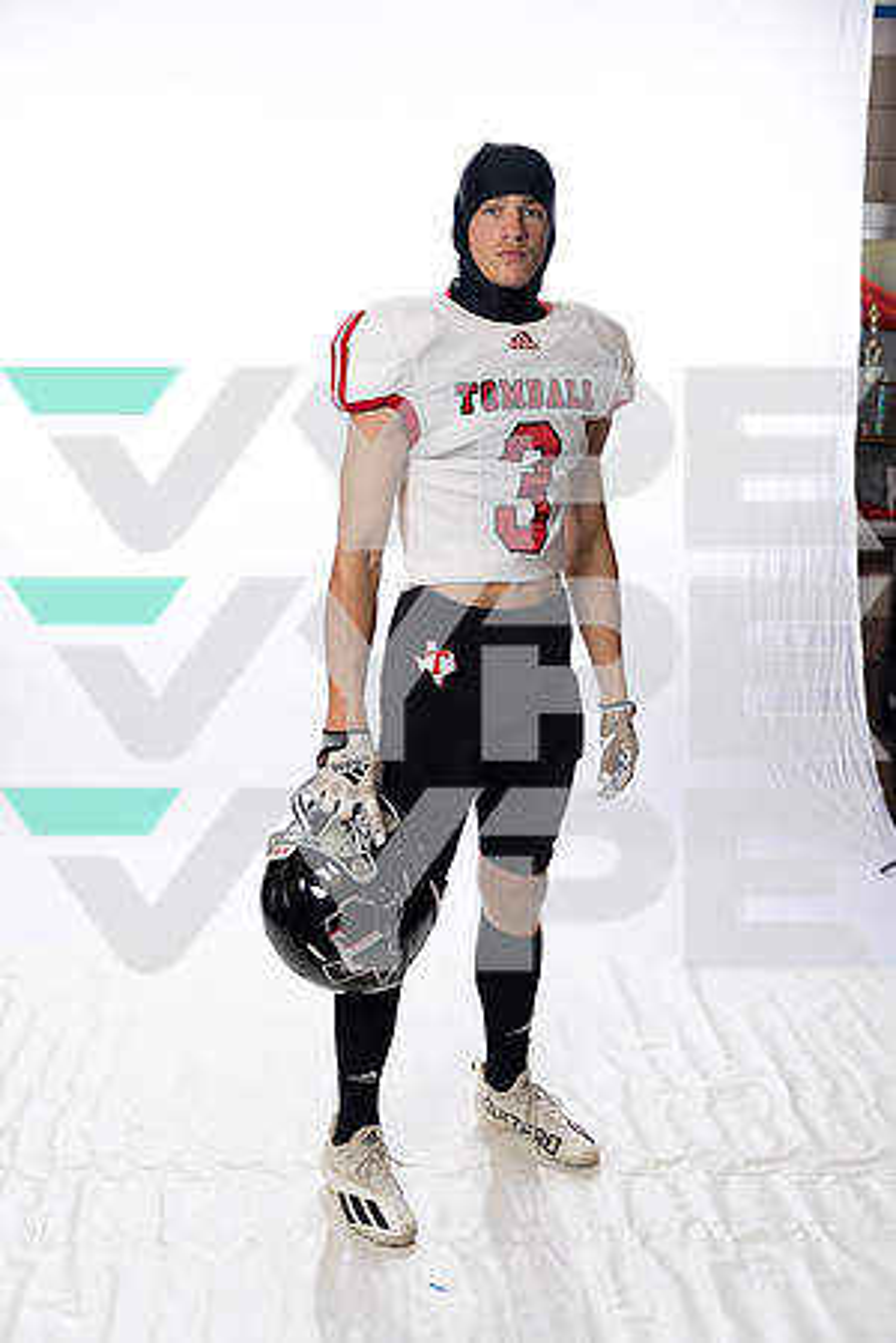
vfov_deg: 46.4
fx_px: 1568
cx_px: 448
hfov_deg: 31.9
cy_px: 672
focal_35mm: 42
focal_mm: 42
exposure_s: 1/250
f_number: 4
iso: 400
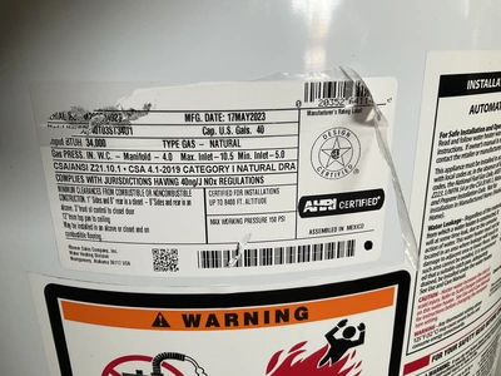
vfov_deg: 48.2
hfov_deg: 61.7
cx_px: 250
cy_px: 188
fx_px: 420
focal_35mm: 29
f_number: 1.8
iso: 50
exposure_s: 1/120
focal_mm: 3
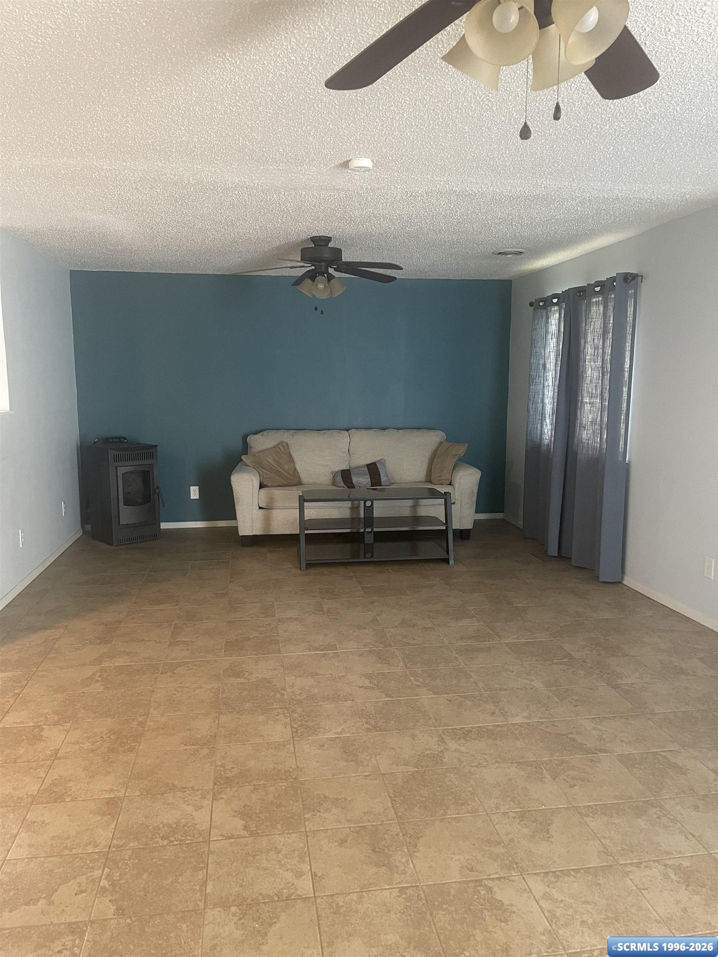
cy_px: 478
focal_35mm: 25
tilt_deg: -9.1
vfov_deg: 69.4
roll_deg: +0.2
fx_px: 691
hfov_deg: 54.9
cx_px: 359
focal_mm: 5.1
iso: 400
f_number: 1.6
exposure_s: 1/60
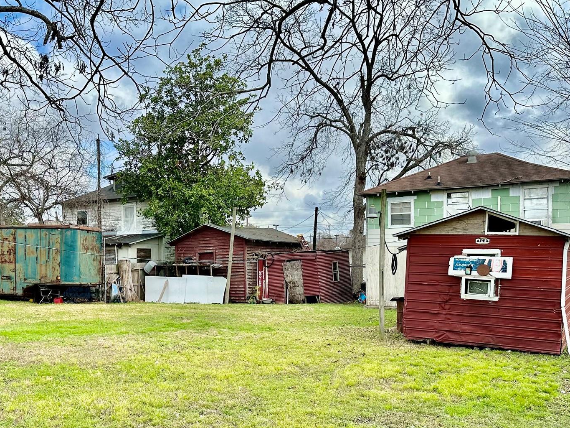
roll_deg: +0.1
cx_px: 218
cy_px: 273
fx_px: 593
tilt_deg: -1.8
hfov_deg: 50.9
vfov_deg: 39.4
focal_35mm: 36
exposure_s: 1/2732
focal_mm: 6.86
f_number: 1.78
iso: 80
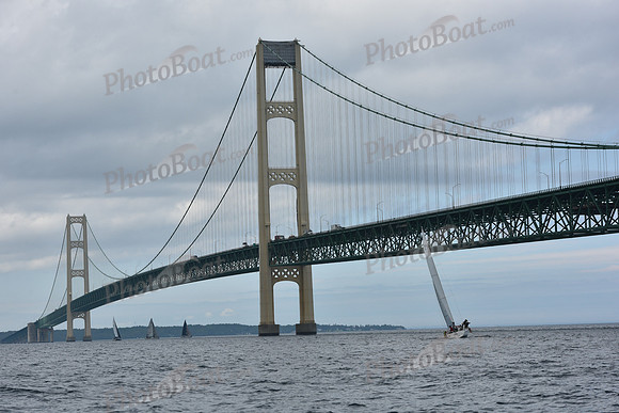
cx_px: 310
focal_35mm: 86
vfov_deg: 15.9
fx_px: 1479
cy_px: 206
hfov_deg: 23.6
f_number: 9
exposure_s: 1/800
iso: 250
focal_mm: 86
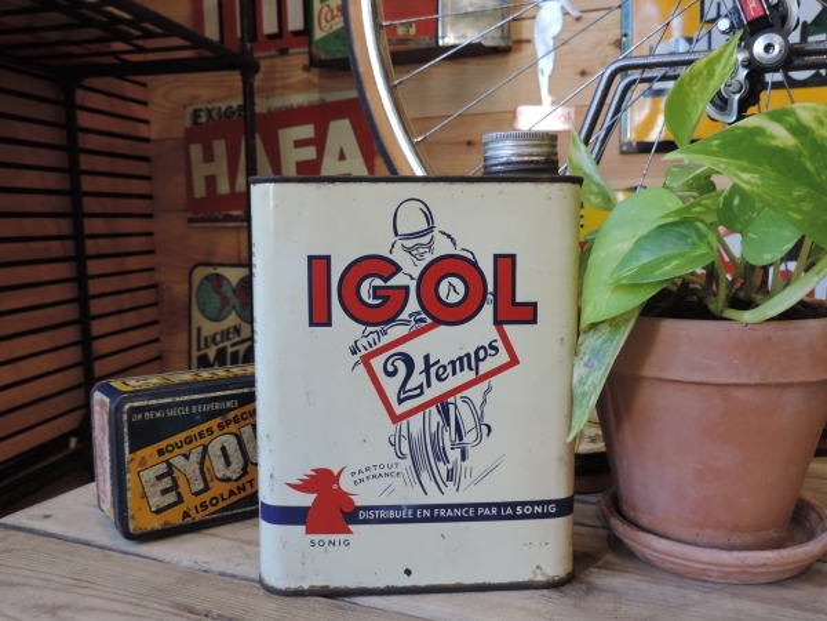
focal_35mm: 33
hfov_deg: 55.4
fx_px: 788
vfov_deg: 42.9
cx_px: 414
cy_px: 310
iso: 360
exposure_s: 1/50
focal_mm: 5.8
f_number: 3.2
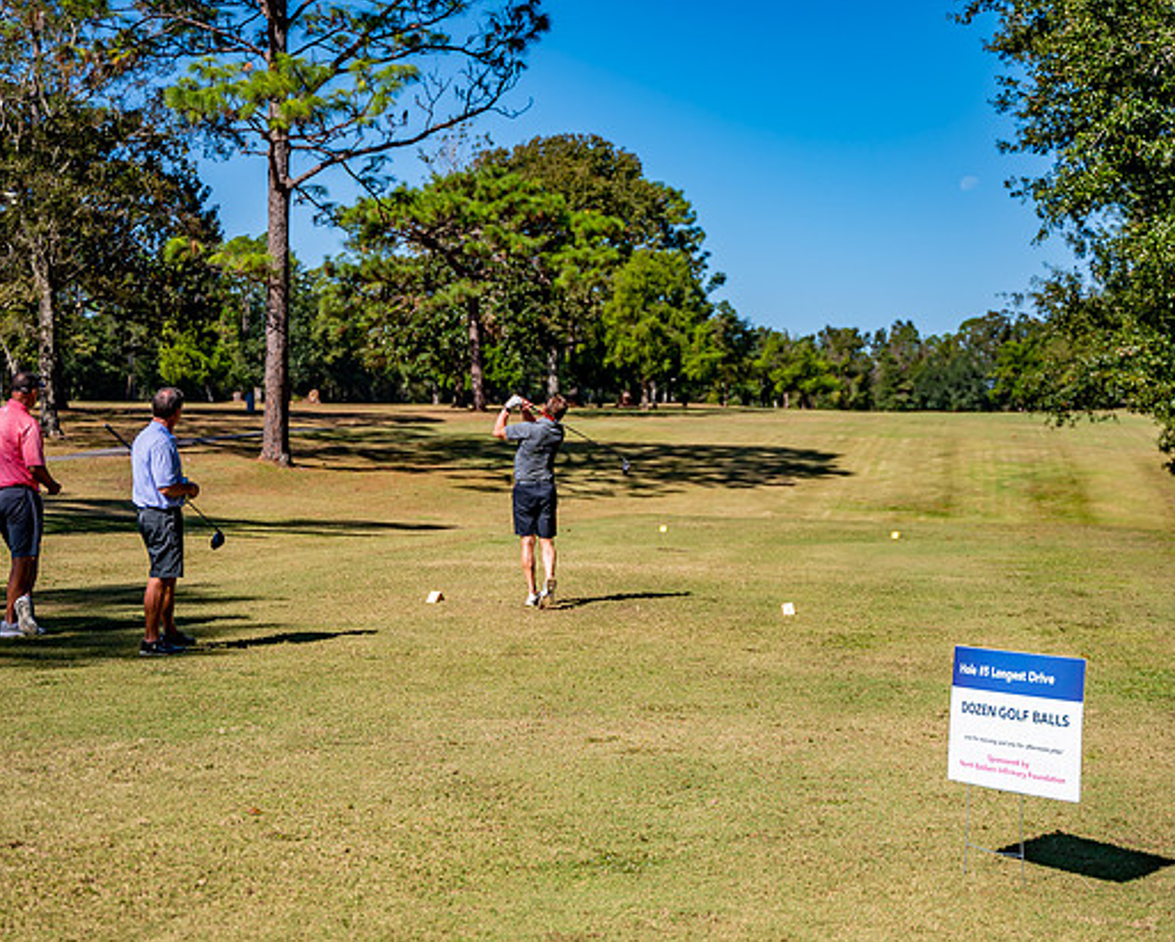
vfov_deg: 26.7
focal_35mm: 57
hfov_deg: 33.0
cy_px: 501
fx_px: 1983
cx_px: 592
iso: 100
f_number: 2.8
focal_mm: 45
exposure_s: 1/5000
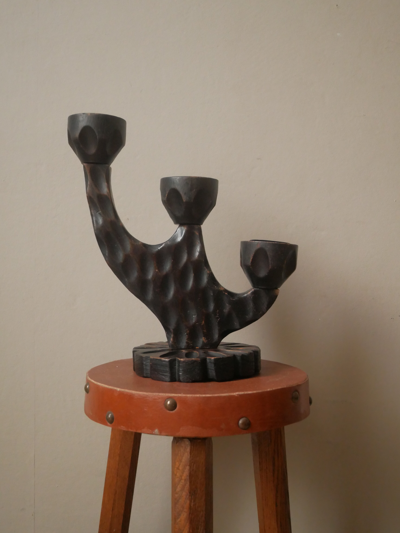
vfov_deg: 49.0
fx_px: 585
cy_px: 266
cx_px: 200
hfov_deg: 37.7
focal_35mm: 38
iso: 2500
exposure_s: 1/60
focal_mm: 19
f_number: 4.3
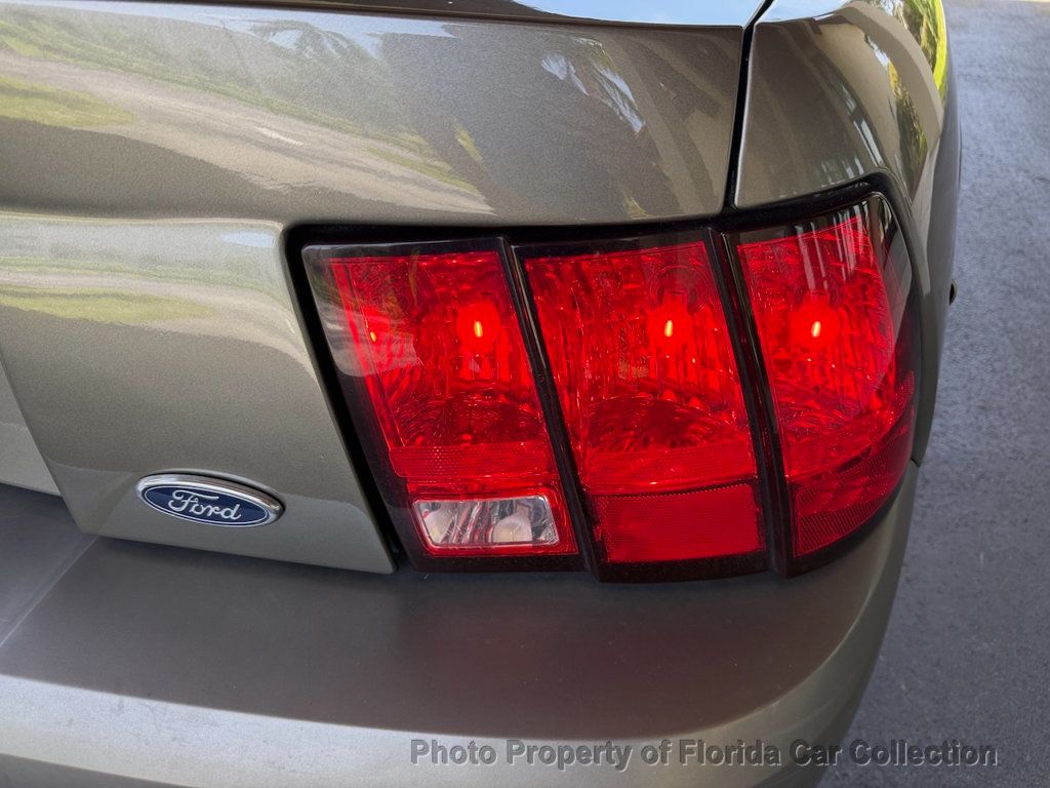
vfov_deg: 56.8
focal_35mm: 24
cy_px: 394
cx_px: 525
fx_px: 728
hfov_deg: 71.6
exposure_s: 1/172
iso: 80
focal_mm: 6.76
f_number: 1.78
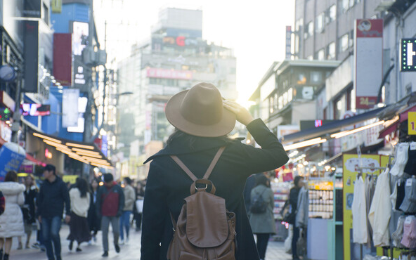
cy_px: 136
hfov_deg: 21.6
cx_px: 209
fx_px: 1088
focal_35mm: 96
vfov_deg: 13.6
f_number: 5
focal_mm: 62
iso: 400
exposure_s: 1/200
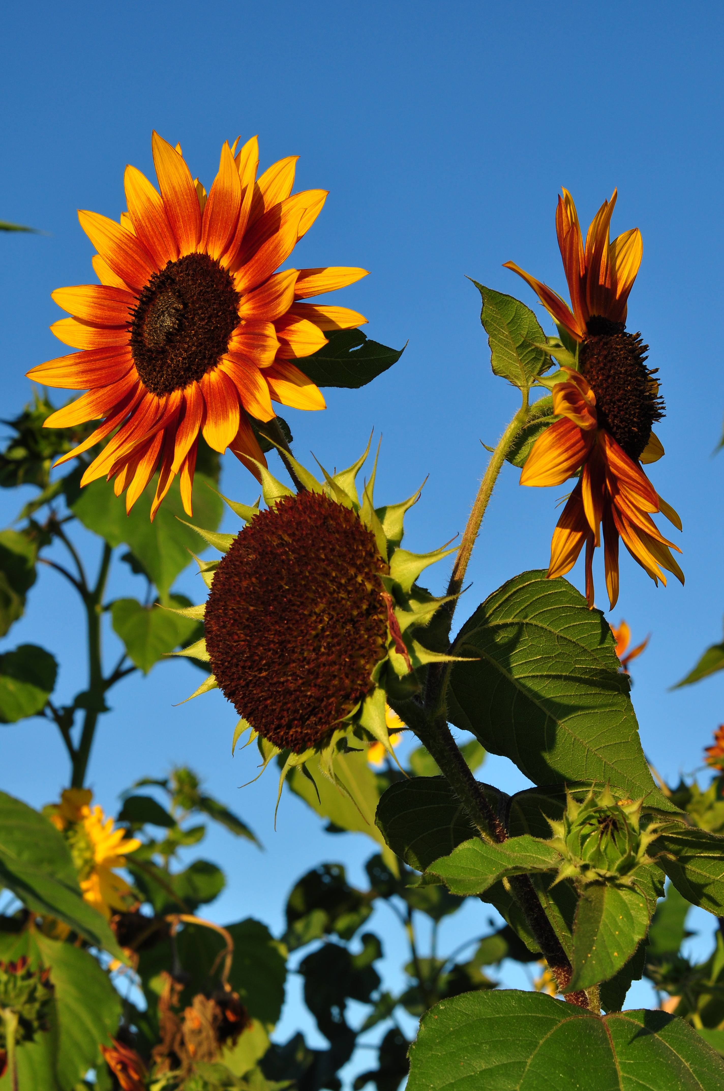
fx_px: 1815
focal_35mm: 60
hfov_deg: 22.6
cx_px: 362
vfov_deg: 33.4
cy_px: 546
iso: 200
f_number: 11
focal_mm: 40
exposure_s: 1/100
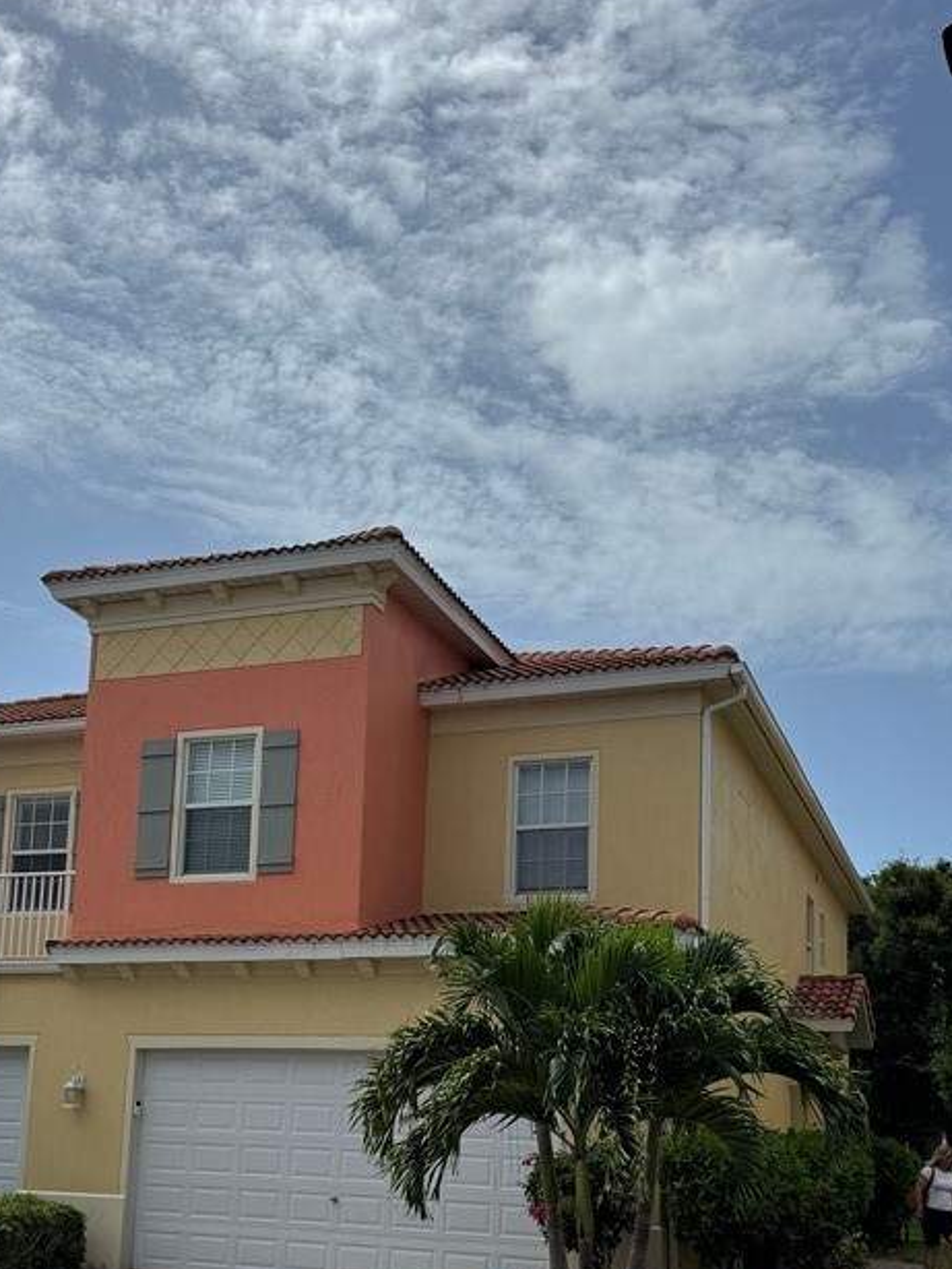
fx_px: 1466
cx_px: 368
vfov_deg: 45.6
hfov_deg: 35.8
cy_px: 903
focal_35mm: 40
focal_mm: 6.76
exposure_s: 1/9009
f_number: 1.78
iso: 80
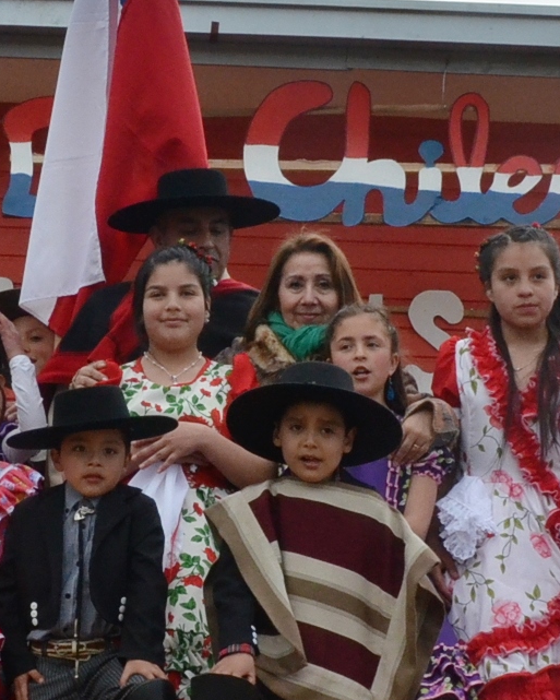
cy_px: 400
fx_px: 2237
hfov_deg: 14.3
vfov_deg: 17.8
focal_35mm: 108
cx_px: 226
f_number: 13
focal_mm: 20
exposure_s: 1/800
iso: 800
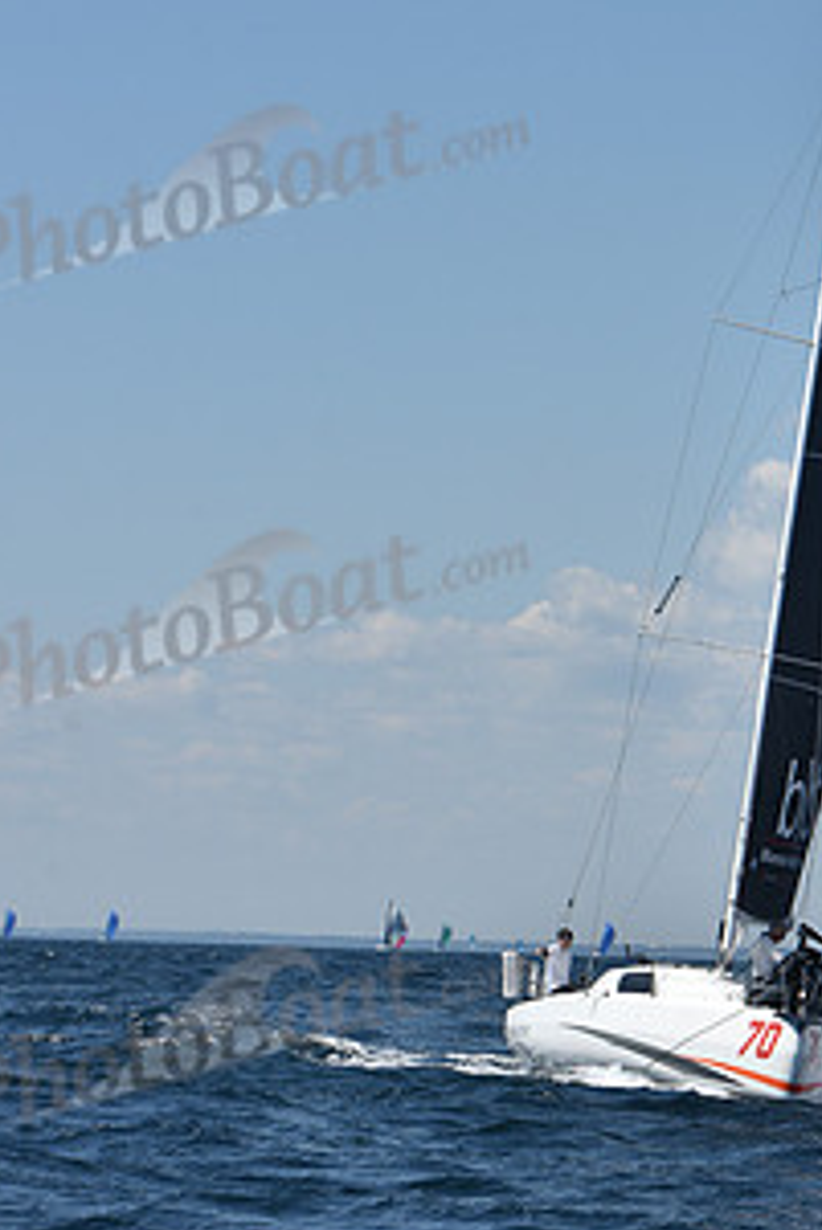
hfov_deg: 7.7
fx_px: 6055
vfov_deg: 11.6
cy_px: 347
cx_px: 742
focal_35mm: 177
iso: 200
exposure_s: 1/1000
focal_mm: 92
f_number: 9
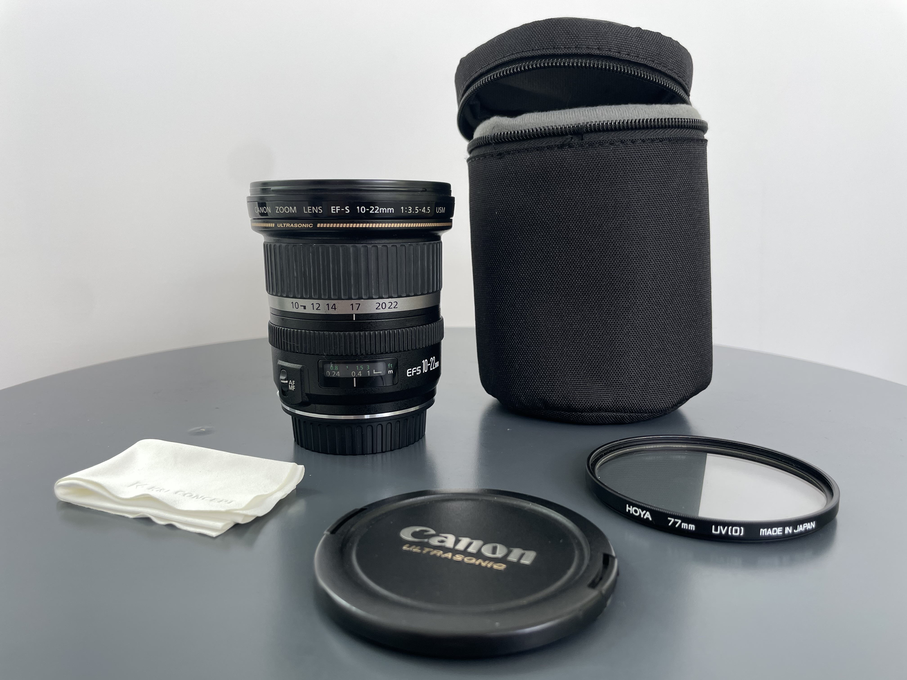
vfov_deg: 53.1
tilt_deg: -9.1
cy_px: 340
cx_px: 454
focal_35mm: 26
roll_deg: +1.1
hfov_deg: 67.3
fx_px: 681
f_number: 1.6
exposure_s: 1/121
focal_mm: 4.2
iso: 50
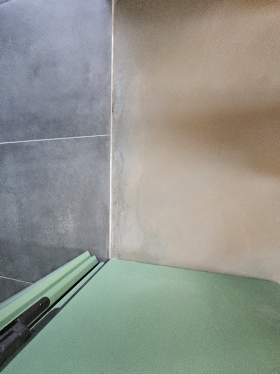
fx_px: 151
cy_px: 191
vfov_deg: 102.0
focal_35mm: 14
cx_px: 132
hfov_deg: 85.6
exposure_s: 1/33
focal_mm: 2.2
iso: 400
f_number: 2.2
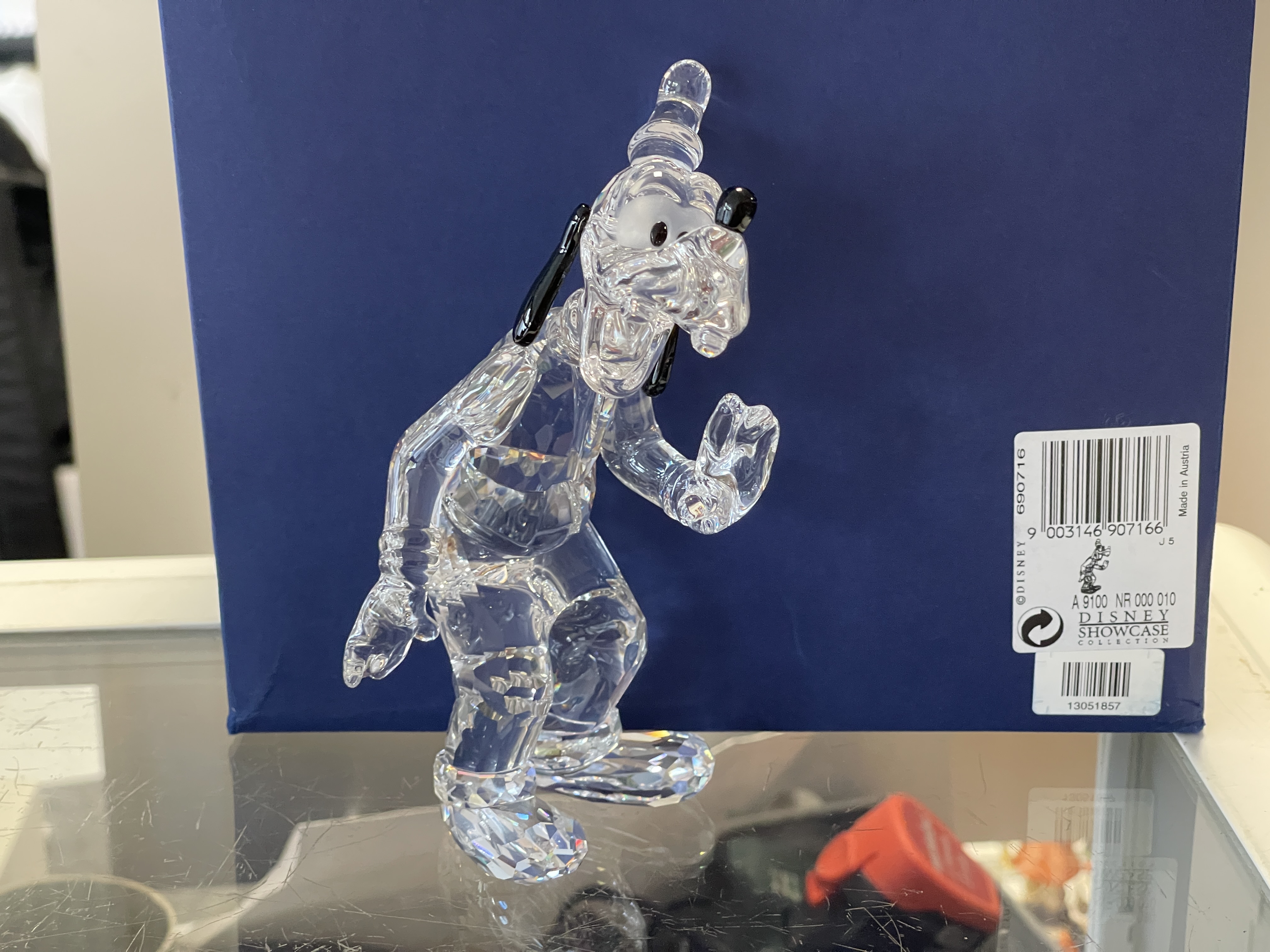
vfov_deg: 22.9
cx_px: 635
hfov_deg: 30.3
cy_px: 476
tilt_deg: -21.4
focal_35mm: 64
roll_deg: -0.6
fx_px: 2348
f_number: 2.2
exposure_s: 1/50
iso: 500
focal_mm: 7.5
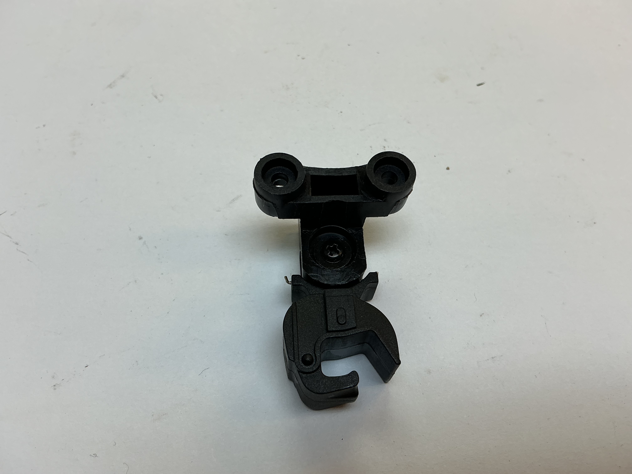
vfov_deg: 48.2
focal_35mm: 29
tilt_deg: -62.2
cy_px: 237
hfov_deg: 61.7
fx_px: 529
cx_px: 316
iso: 20
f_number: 1.8
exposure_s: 1/100
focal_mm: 3
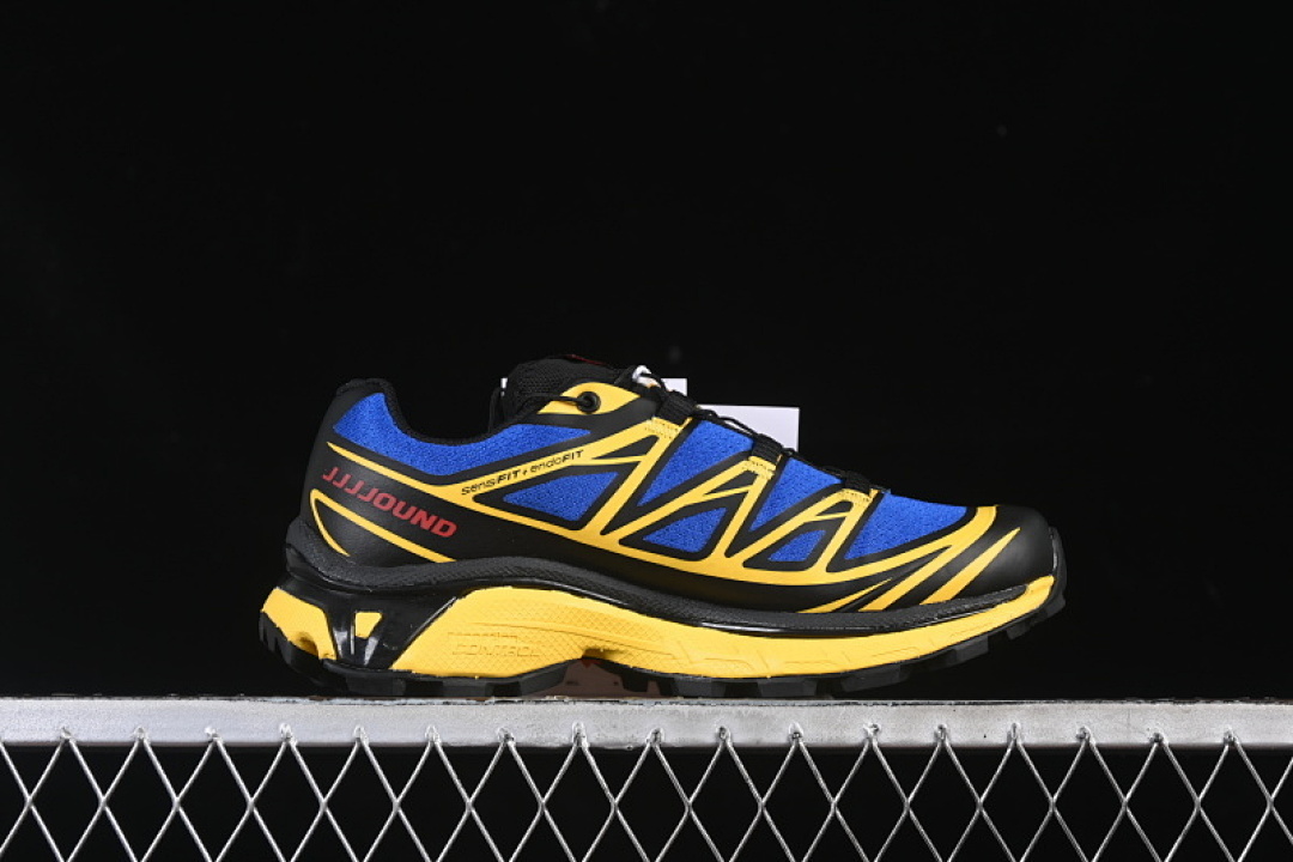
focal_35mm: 75
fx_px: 2694
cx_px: 646
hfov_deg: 27.0
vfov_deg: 18.2
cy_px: 431
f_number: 6.3
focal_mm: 50
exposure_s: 1/60
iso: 160
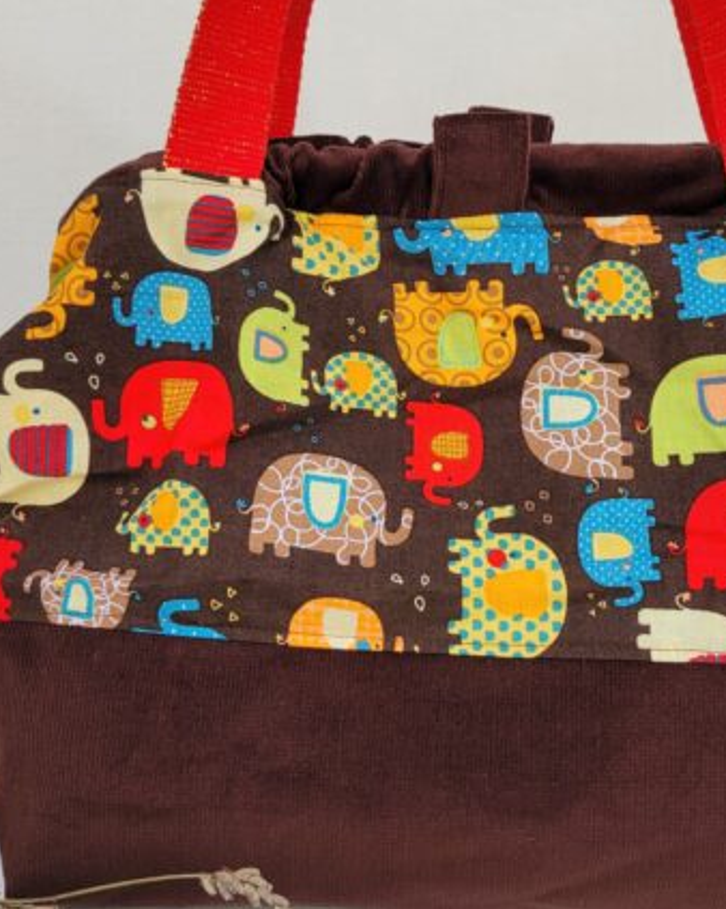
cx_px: 458
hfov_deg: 31.3
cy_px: 395
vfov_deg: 38.7
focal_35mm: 48
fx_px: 1290
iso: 40
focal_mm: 5.4
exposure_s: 1/978
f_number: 1.8
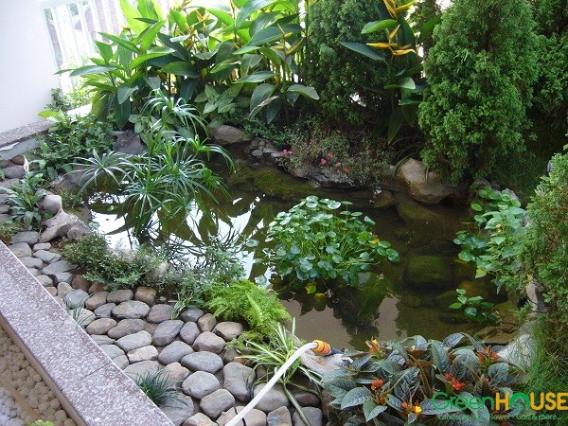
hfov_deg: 52.6
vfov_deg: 40.7
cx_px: 284
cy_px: 213
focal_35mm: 35
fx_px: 574
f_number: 2.8
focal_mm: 5.8
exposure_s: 1/80
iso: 125
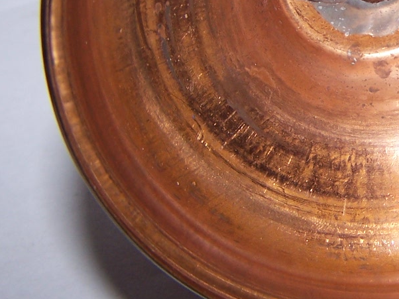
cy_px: 65
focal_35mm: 98
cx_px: 406
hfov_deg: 19.4
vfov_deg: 15.0
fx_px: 1129
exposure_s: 1/60
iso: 80
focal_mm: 6.3
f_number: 2.8
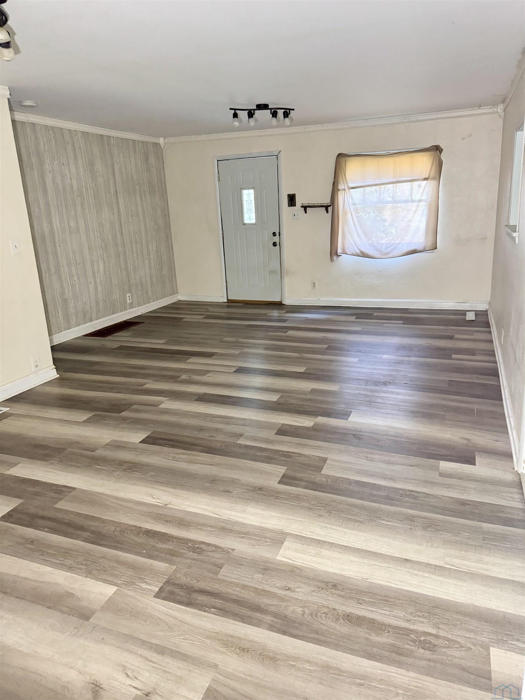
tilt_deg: -15.0
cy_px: 350
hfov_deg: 56.8
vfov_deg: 71.6
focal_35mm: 24
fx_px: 485
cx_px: 262
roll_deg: +2.0
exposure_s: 1/60
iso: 800
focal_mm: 6.76
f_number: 1.78
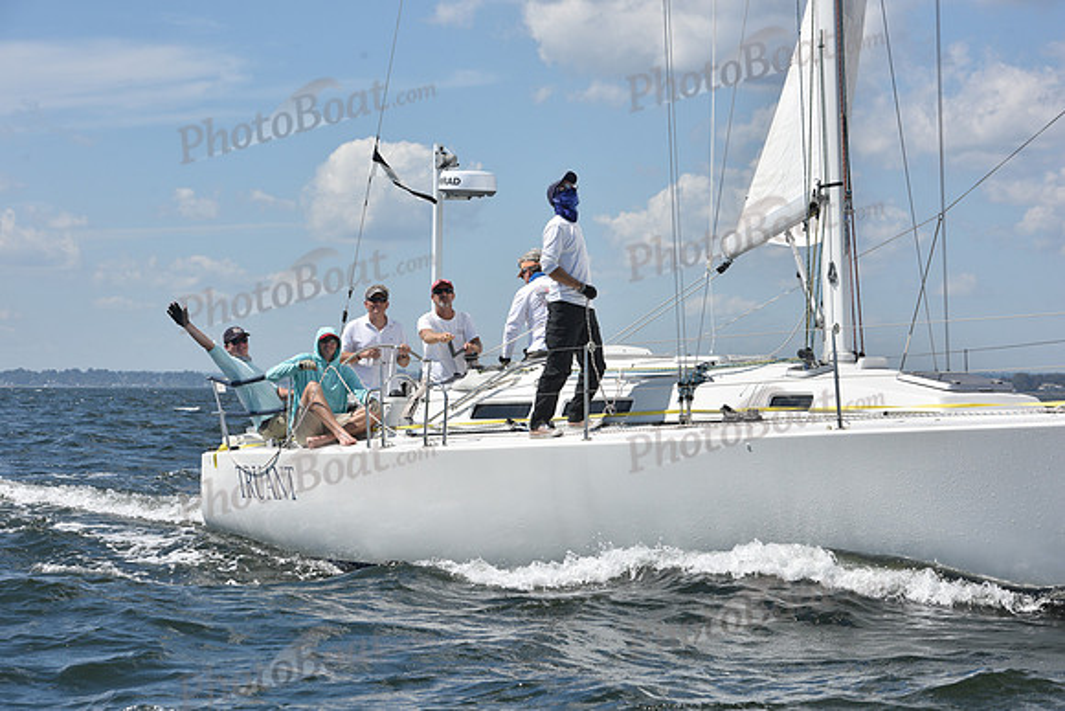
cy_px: 356
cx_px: 532
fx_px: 2959
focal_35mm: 100
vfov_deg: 13.7
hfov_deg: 20.4
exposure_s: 1/1250
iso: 320
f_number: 10
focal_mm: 100
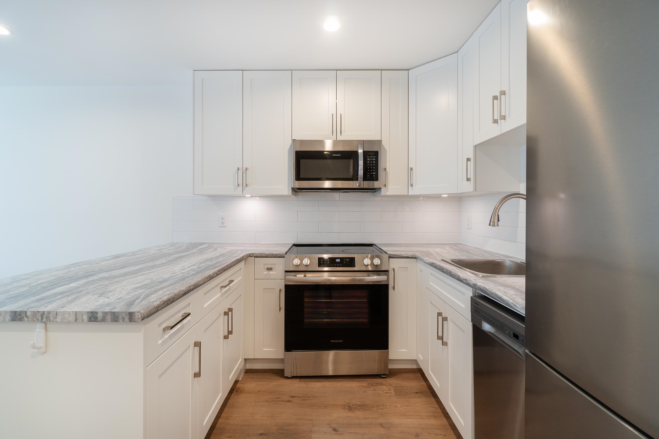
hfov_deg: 100.4
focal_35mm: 15
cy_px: 220
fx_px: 275
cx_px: 330
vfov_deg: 77.3
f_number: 8
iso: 200
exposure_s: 1/4
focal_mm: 10
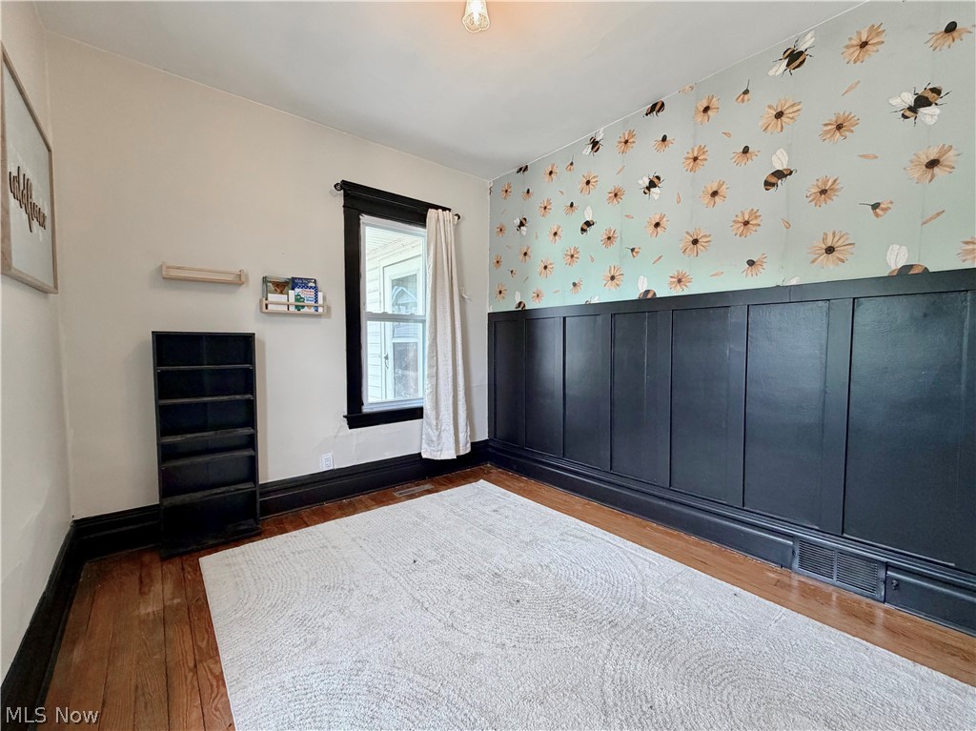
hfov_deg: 102.1
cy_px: 366
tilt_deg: -2.3
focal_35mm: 14
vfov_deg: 85.6
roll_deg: +1.8
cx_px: 488
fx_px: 395
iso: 250
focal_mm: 2.22
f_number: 2.2
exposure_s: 1/120
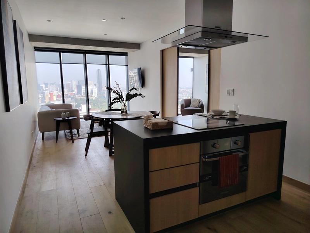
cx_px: 155
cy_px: 116
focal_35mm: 24
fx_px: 215
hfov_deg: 71.6
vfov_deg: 56.8
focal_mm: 5.25
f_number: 1.75
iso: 117
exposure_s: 1/60
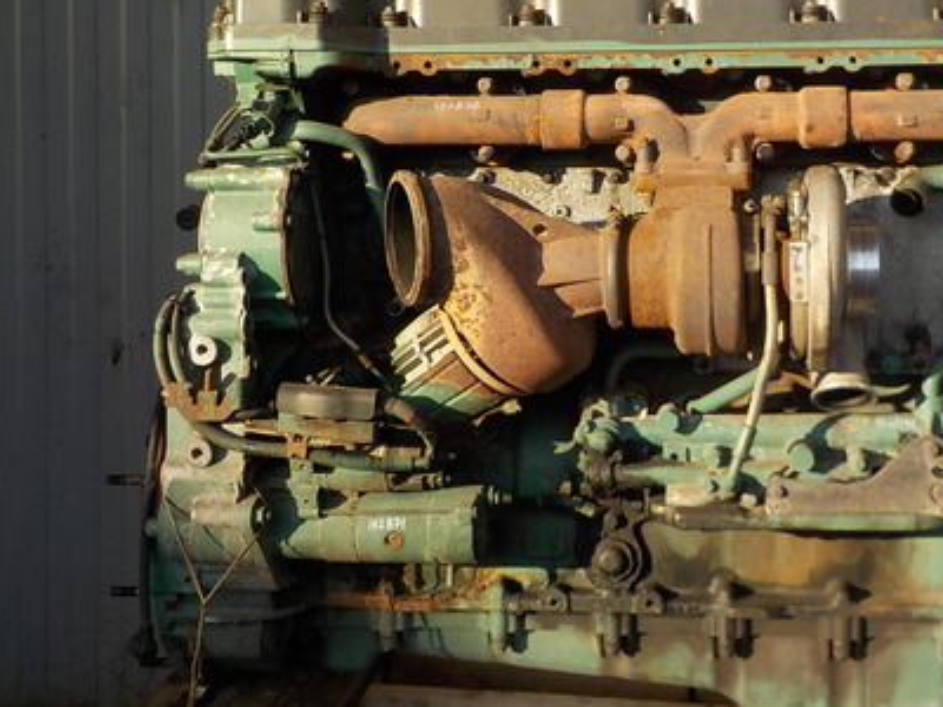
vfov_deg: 29.9
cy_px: 205
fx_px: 1308
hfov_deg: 38.9
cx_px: 667
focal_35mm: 48
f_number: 3.3
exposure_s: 1/500
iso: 125
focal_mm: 4.1
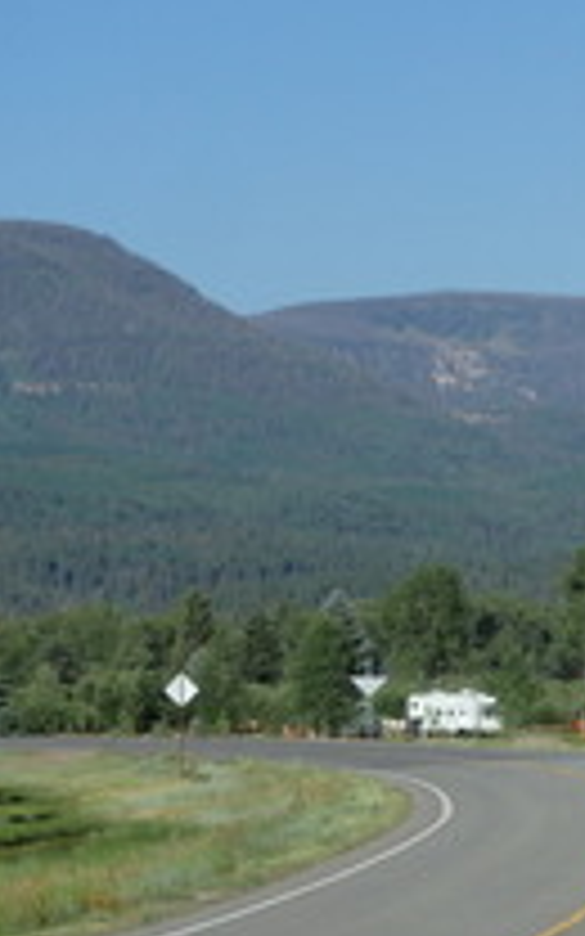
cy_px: 650
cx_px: 1120
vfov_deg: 12.8
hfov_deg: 7.7
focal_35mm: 163
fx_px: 4158
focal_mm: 11.4
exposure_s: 1/640
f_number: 5.4
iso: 125
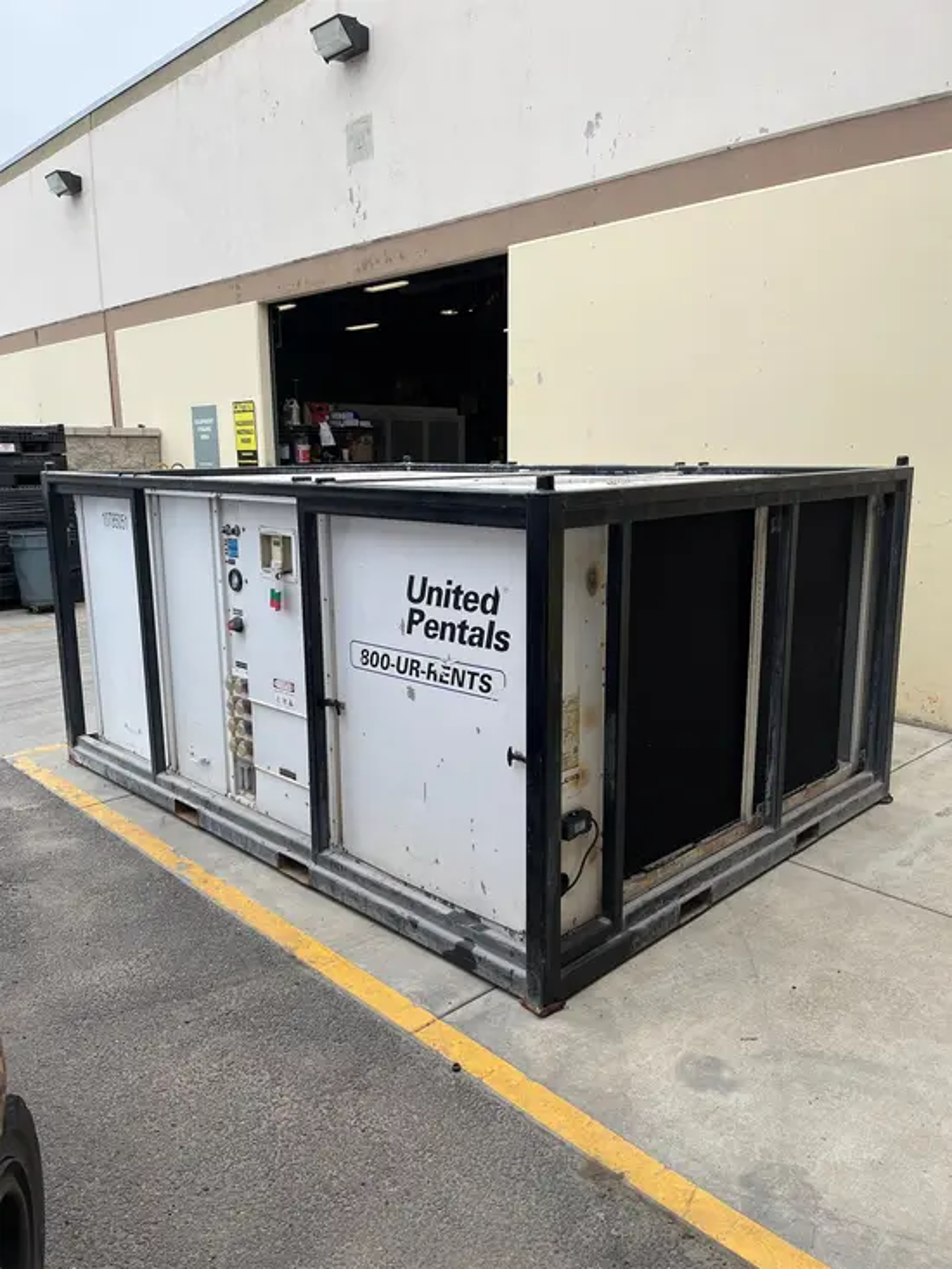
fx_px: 953
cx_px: 476
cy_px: 634
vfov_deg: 67.3
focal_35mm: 26
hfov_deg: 53.1
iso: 50
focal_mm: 5.1
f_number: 1.6
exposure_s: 1/1140
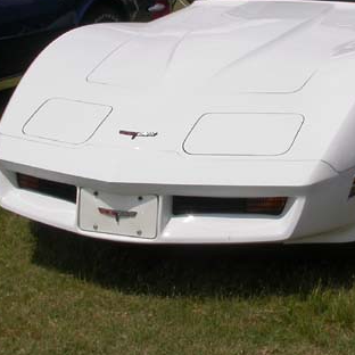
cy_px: 91
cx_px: 221
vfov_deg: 20.0
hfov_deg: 20.1
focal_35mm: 86
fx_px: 998
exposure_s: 1/1057
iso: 100
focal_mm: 7.85
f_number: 7.5
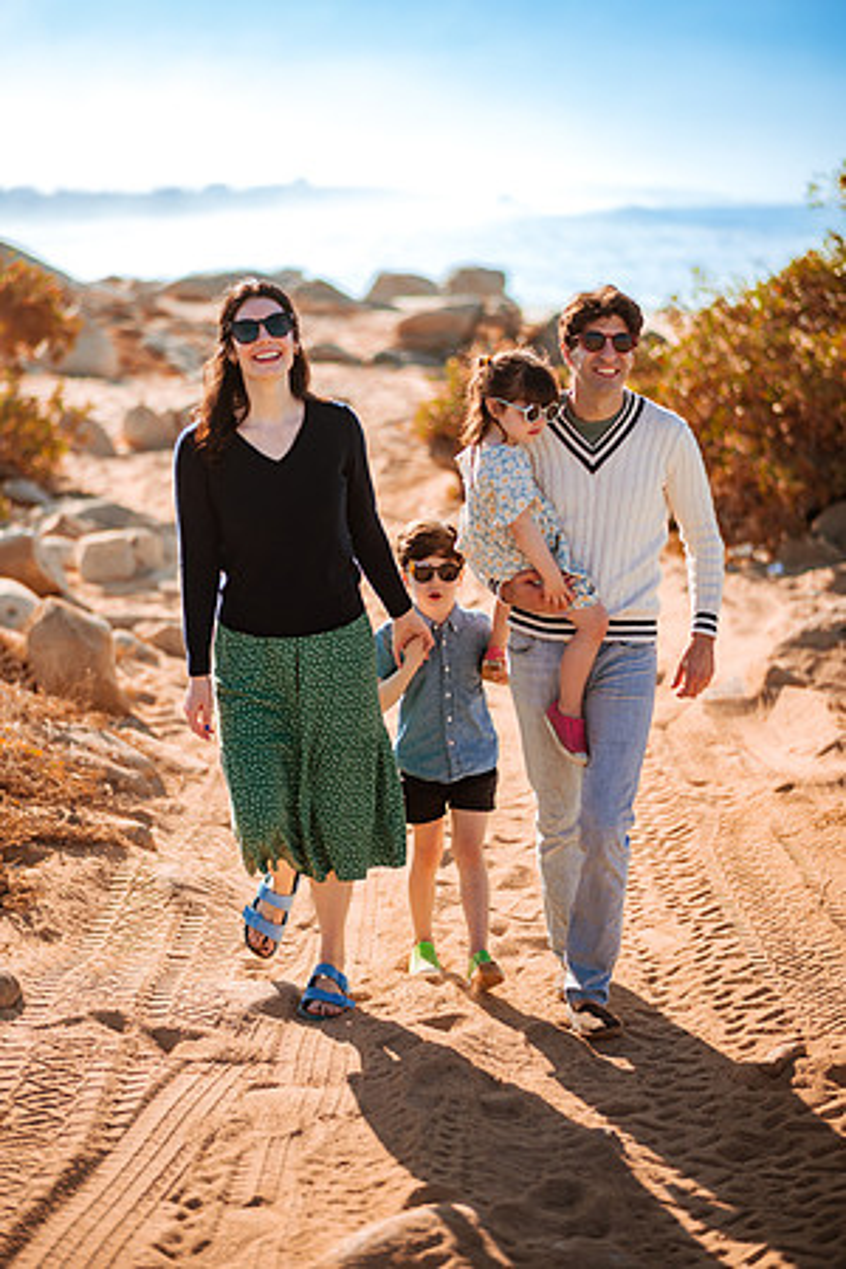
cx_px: 423
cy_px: 634
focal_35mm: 58
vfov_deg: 34.5
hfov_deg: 23.4
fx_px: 2044
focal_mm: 58
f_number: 1.8
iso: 50
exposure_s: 1/4000
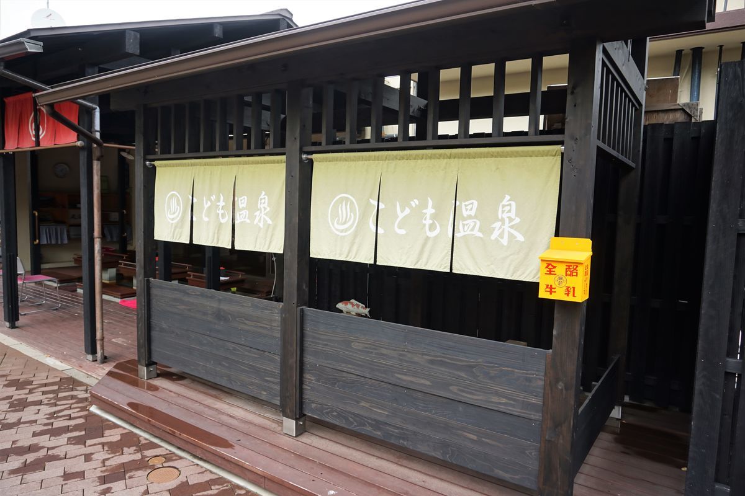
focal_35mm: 24
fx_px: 497
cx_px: 372
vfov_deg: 53.1
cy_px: 248
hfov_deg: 73.7
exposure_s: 1/80
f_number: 5.6
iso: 100
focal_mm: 16
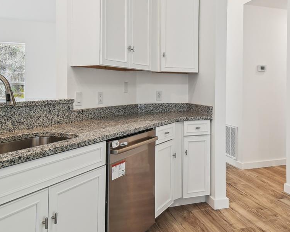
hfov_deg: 58.2
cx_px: 176
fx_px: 258
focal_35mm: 30
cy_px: 85
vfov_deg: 48.0
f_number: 7.1
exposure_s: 1/5
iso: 100
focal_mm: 10
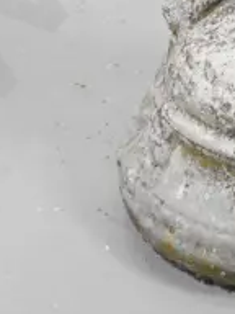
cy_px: -422
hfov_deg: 8.5
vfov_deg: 10.2
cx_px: 339
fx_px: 1548
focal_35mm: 171
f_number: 5
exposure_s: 1/160
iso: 3200
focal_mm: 16
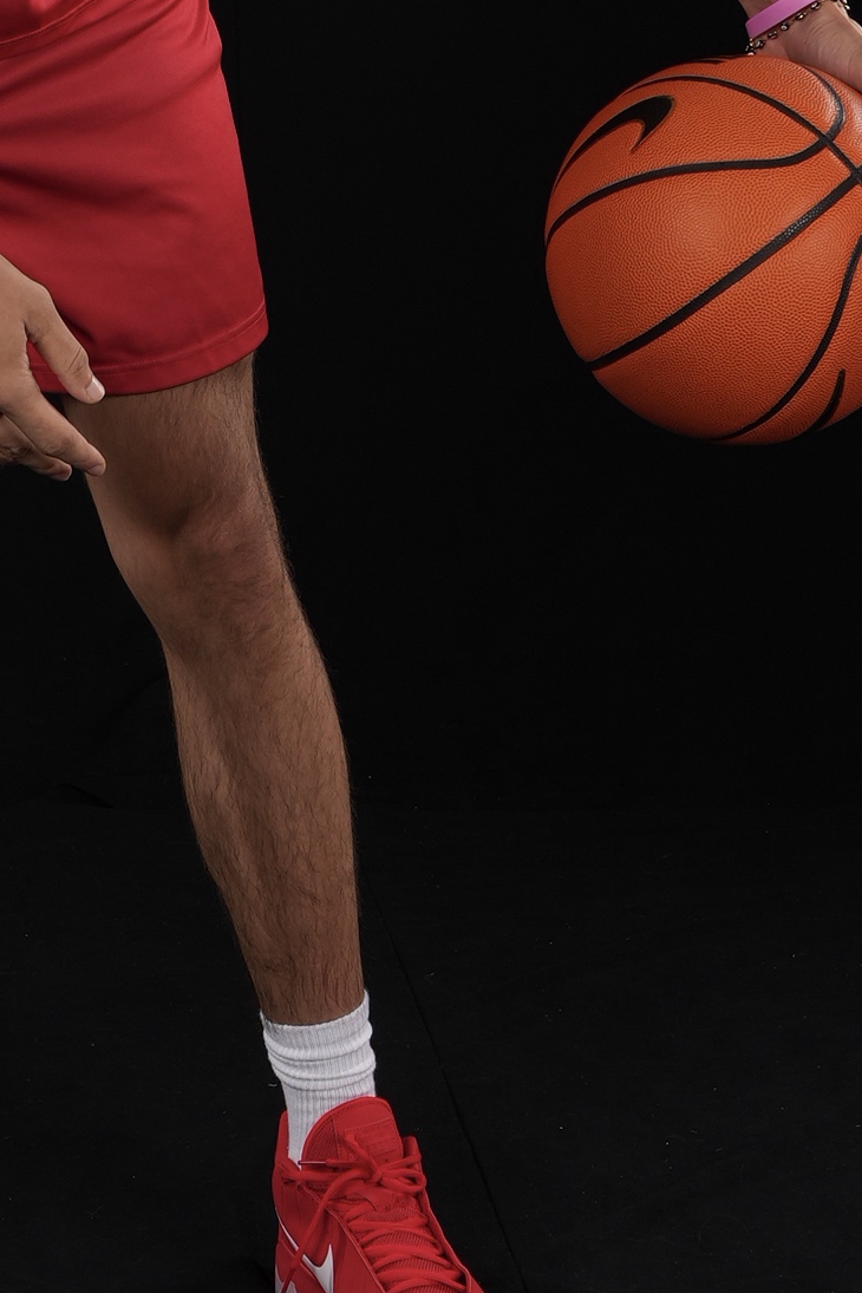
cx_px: 120
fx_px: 4022
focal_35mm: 112
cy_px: -81
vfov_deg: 17.7
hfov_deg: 12.2
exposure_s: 1/200
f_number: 11
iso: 160
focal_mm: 35
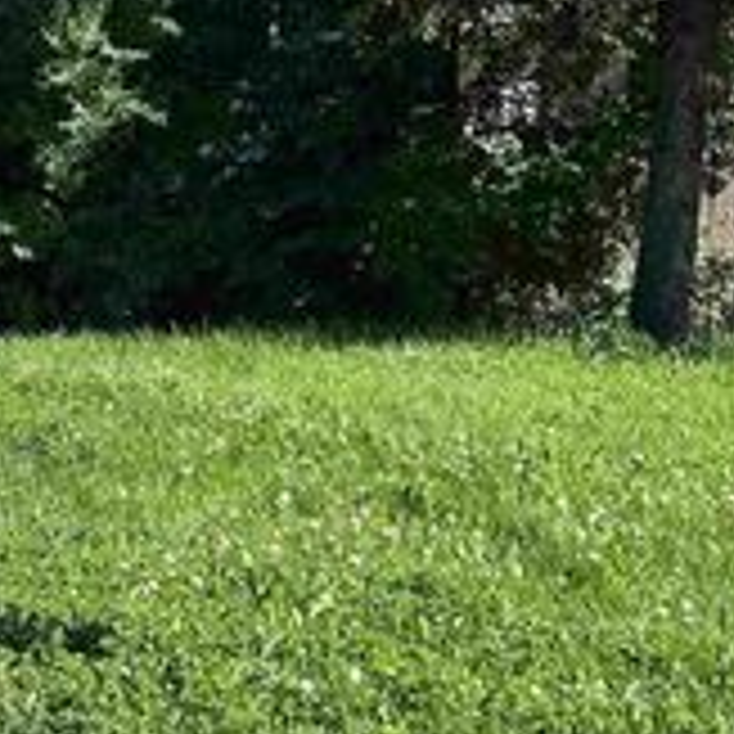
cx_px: -437
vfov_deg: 19.2
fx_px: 2159
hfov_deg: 17.0
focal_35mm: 90
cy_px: 239
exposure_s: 1/2457
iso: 50
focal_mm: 5.7
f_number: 1.5
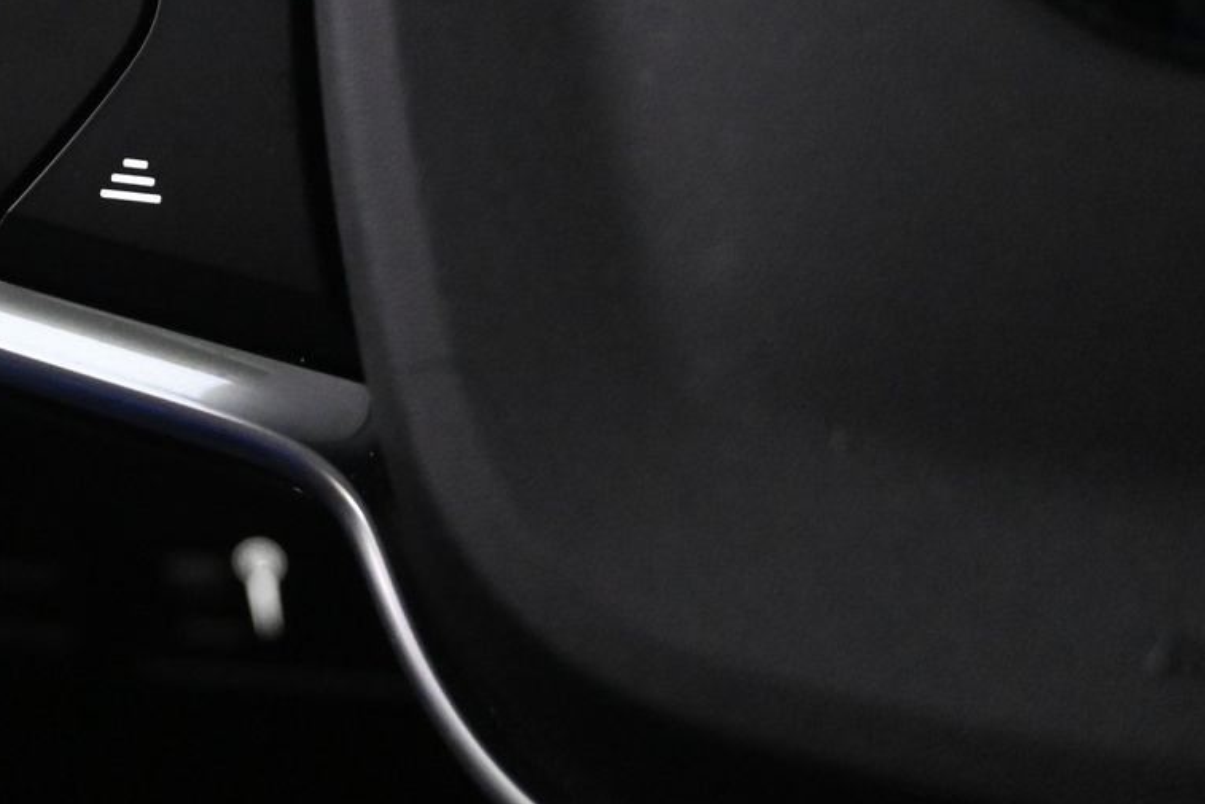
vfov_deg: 17.2
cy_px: -40
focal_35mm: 77
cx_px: -76
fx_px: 2578
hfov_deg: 24.7
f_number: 4.2
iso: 5000
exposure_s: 1/40
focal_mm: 24
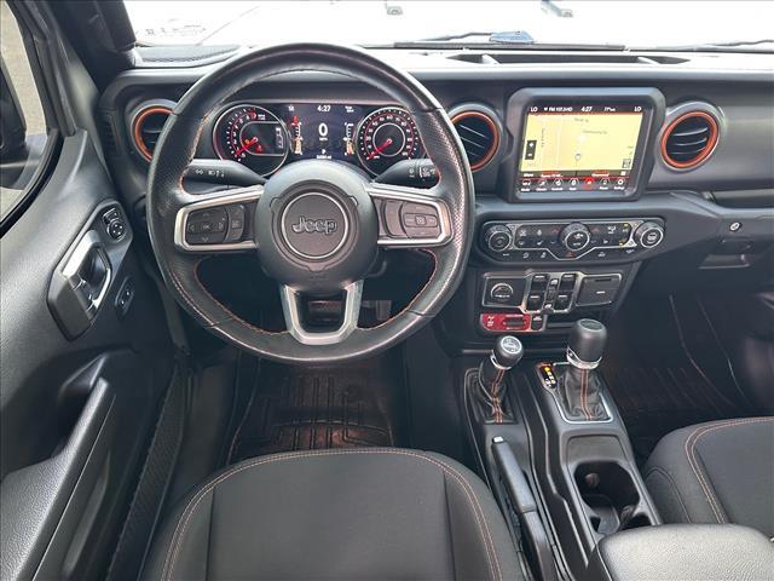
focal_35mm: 24
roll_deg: -1.4
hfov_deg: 71.6
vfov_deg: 56.8
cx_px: 387
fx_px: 537
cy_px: 290
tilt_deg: -35.8
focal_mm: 6.86
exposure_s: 1/60
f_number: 1.78
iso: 320
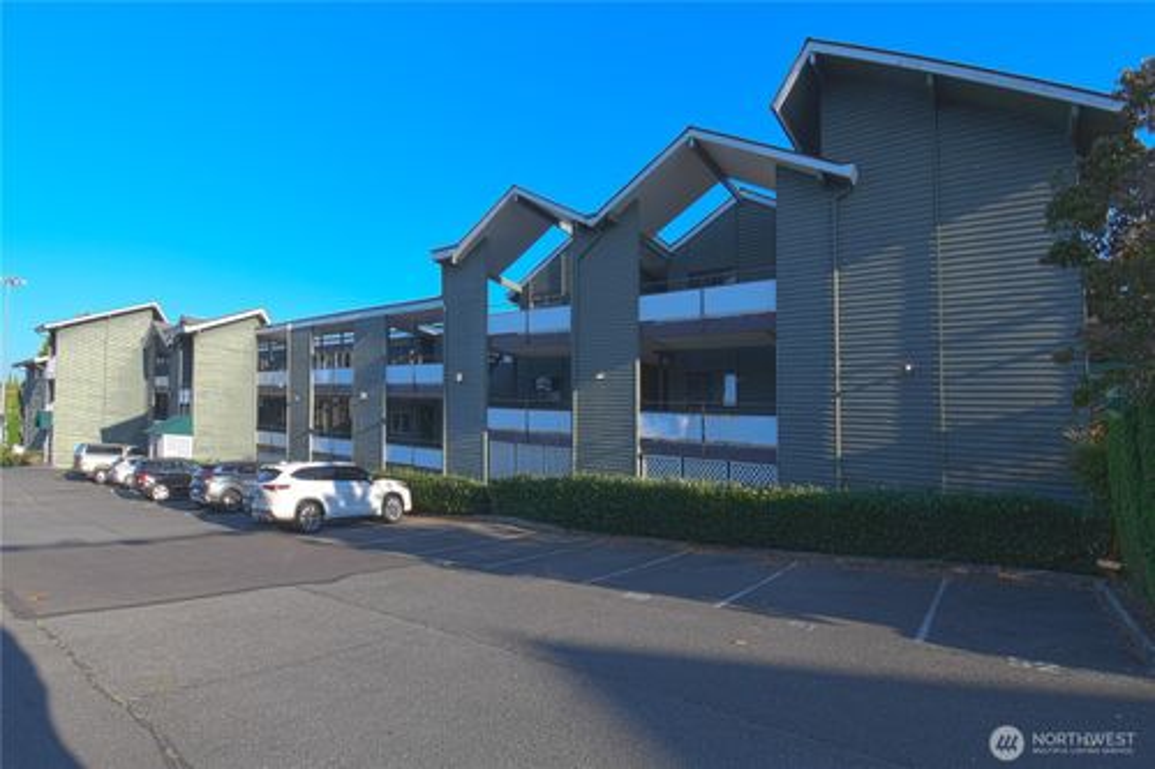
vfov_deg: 77.3
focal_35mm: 15
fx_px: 481
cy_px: 384
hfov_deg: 100.4
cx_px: 578
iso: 500
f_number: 11
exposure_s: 1/40
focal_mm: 10
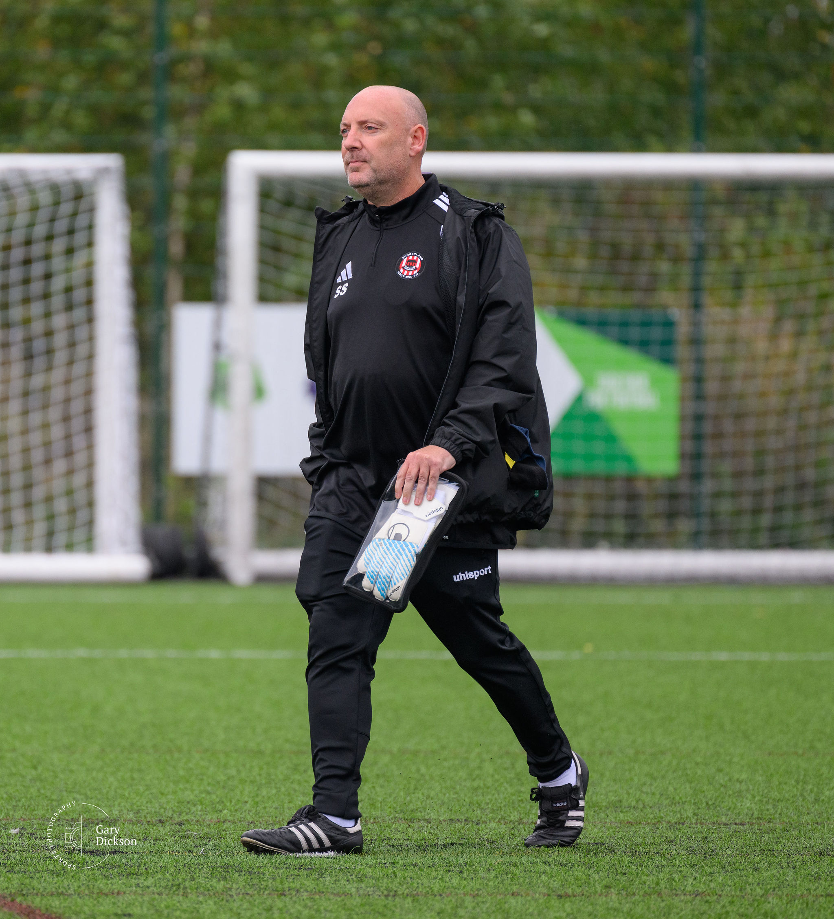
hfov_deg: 3.0
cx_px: 264
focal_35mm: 550
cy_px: 445
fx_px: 15788
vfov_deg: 3.3
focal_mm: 400
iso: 1000
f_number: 5.6
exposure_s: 1/1000
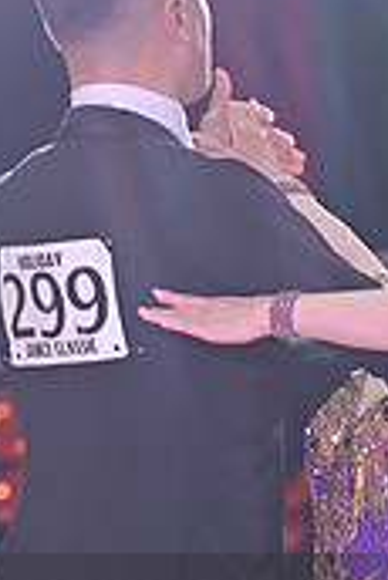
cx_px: 413
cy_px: 668
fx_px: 8680
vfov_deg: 3.8
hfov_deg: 2.6
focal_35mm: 538
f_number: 5
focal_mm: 160
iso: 3200
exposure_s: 1/400
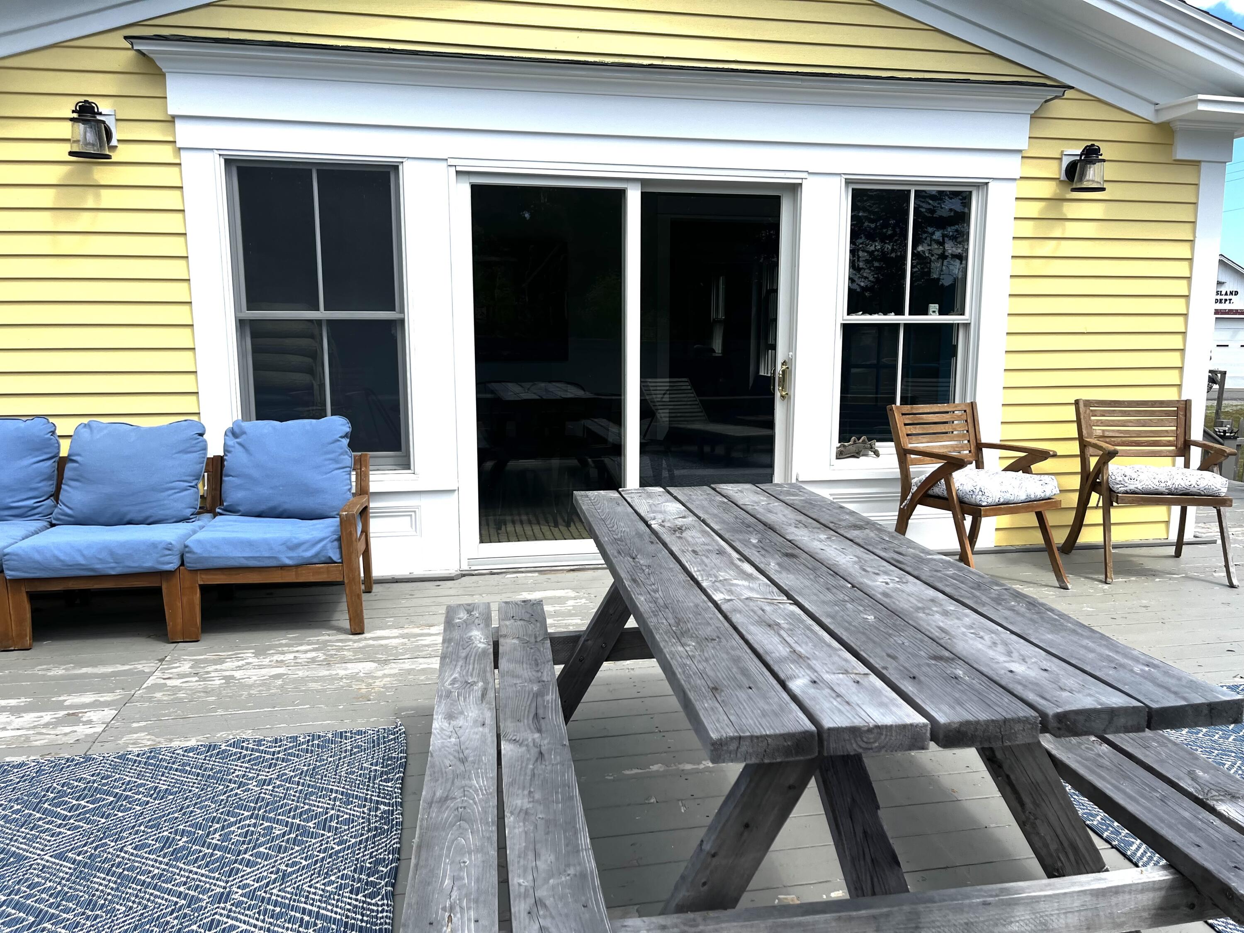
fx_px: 934
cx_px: 622
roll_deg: -1.1
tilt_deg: -7.3
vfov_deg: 53.1
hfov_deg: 67.3
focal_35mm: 26
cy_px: 466
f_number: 1.6
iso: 50
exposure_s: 1/3135
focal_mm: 5.1
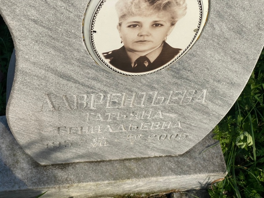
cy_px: 99
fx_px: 397
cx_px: 132
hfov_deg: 36.8
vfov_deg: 28.0
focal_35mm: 52
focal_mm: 6
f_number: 2
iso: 20
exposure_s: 1/2283
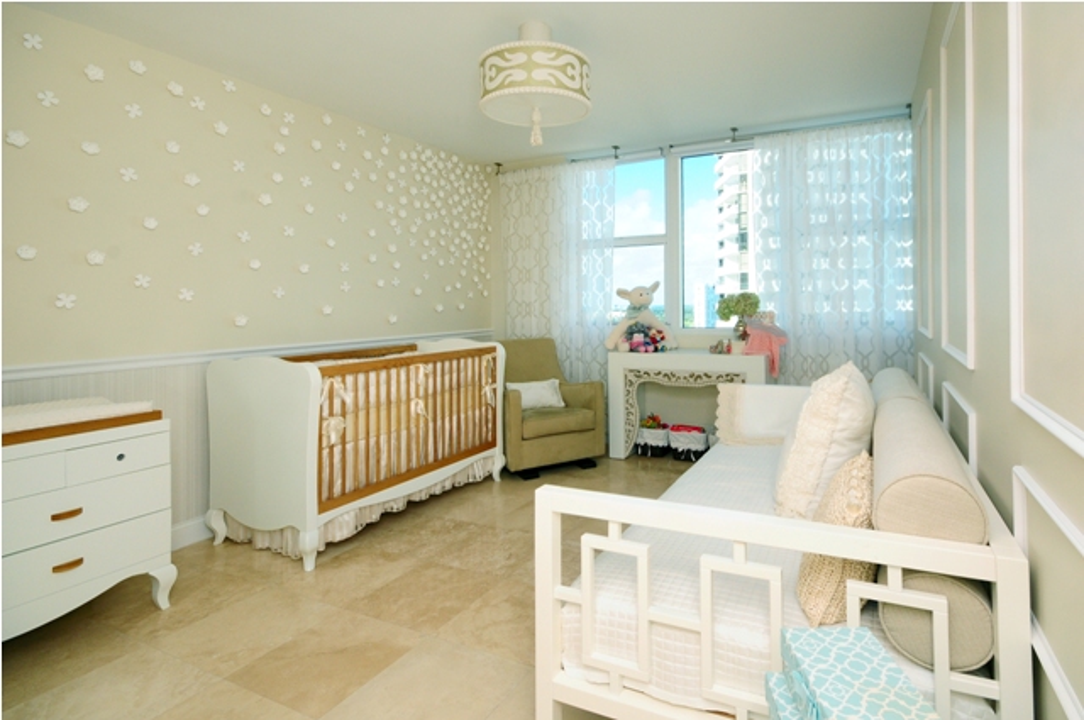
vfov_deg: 77.2
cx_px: 542
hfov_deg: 100.5
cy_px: 360
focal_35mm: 15
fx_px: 451
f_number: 9
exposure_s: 1/160
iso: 400
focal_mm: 10
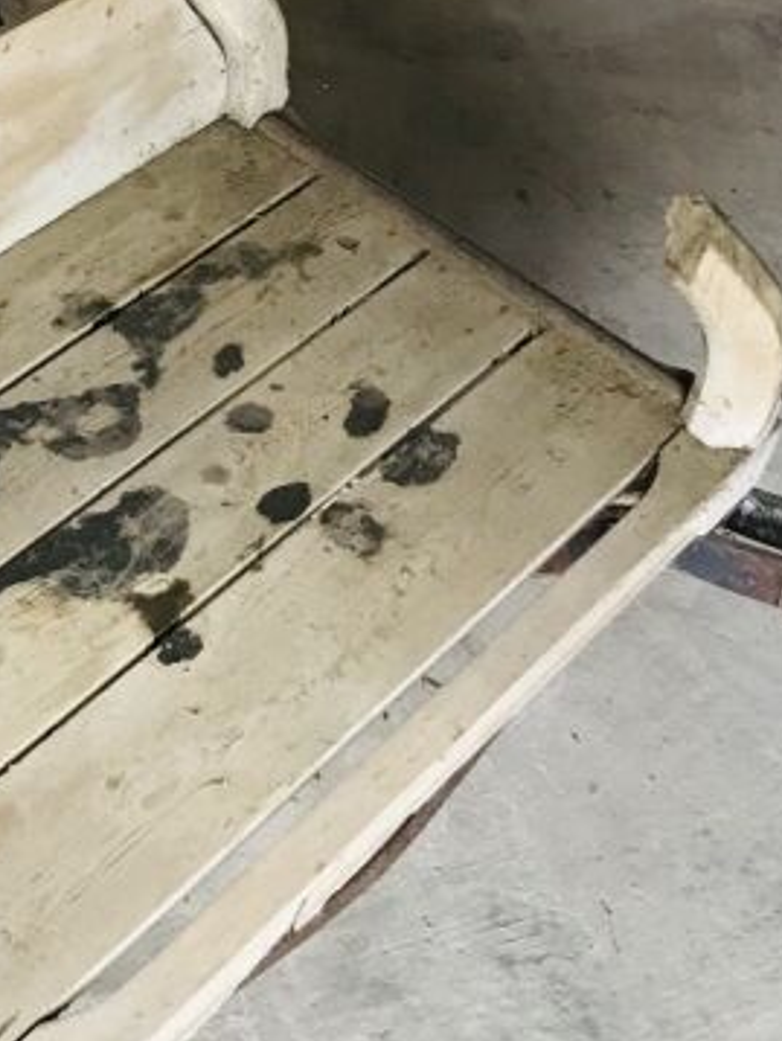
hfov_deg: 18.1
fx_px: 2407
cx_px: 58
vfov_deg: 23.5
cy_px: 26
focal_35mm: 80
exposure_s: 1/20
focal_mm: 3.99
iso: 40
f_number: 1.8
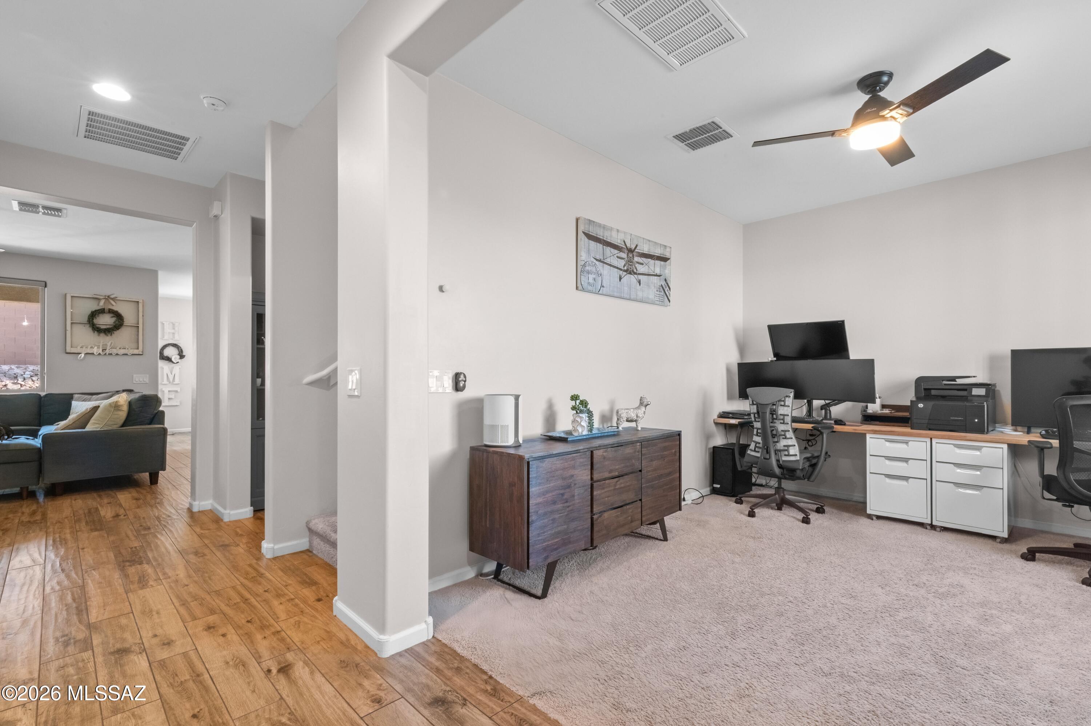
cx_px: 546
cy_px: 363
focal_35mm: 16
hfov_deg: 96.8
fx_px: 485
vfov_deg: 73.7
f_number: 22
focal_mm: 16
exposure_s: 1.3
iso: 800
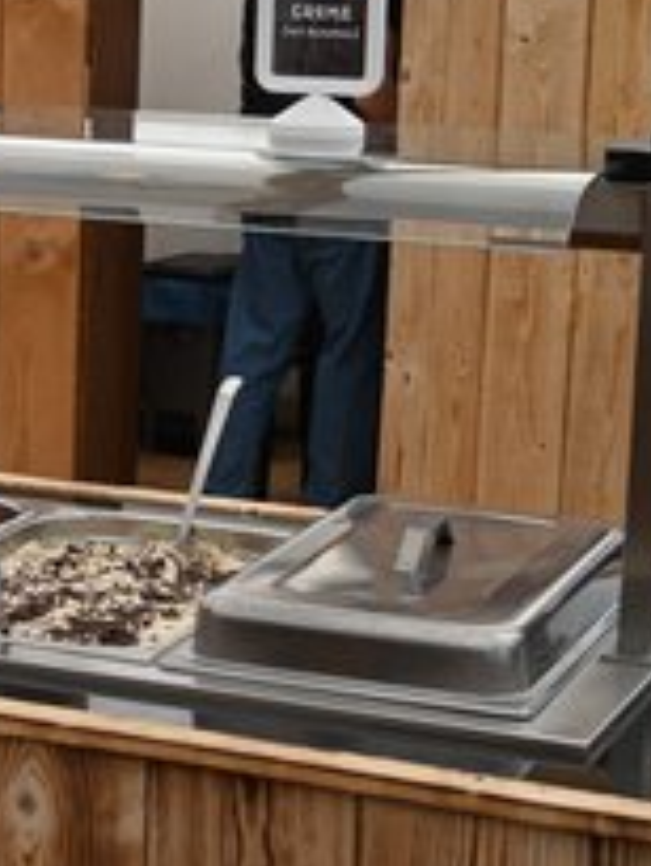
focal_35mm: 108
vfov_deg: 18.2
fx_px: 2705
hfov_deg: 13.4
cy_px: 450
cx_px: -106
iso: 280
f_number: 5.6
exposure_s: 1/250
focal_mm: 50
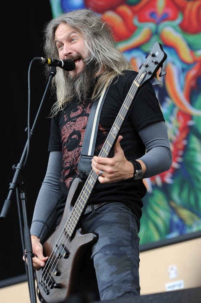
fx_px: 1090
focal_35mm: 130
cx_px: 100
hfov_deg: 10.5
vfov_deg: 15.8
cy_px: 152
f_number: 4
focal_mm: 130
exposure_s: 1/200
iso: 400
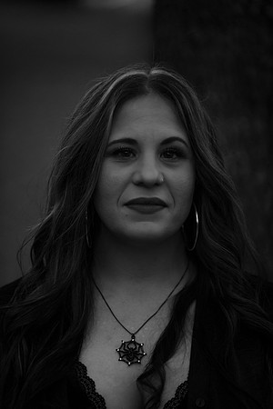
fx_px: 2161
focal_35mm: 190
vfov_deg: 10.8
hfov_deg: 7.2
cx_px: 136
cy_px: 204
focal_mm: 190
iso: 2000
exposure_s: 1/250
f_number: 2.8
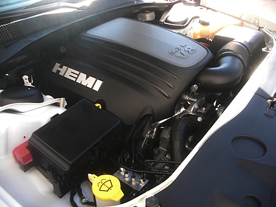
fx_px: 287
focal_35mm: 36
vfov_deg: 39.7
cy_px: 104
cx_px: 138
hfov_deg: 51.4
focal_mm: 6.3
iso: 50
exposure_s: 1/160
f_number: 2.8
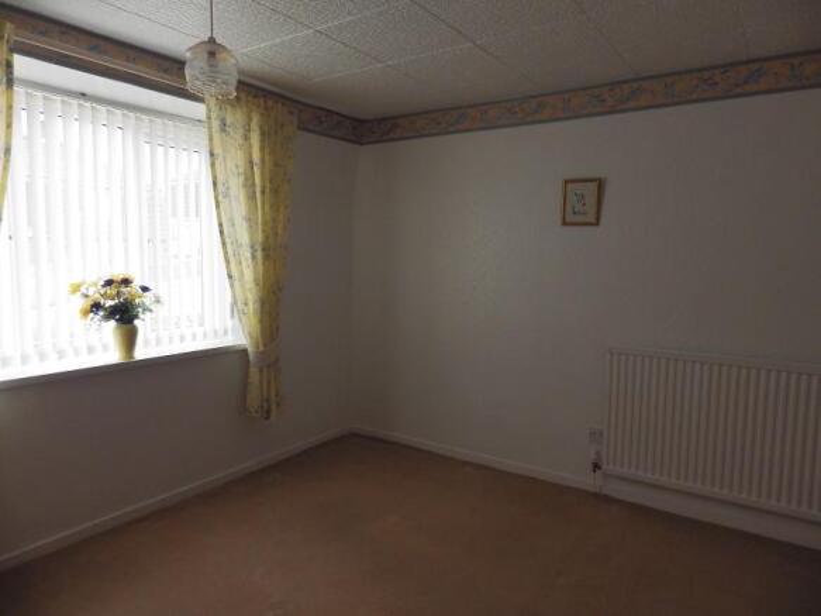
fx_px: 522
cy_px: 308
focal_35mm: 22
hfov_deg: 76.4
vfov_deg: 61.1
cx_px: 410
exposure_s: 1/100
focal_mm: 4
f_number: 3.1
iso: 200
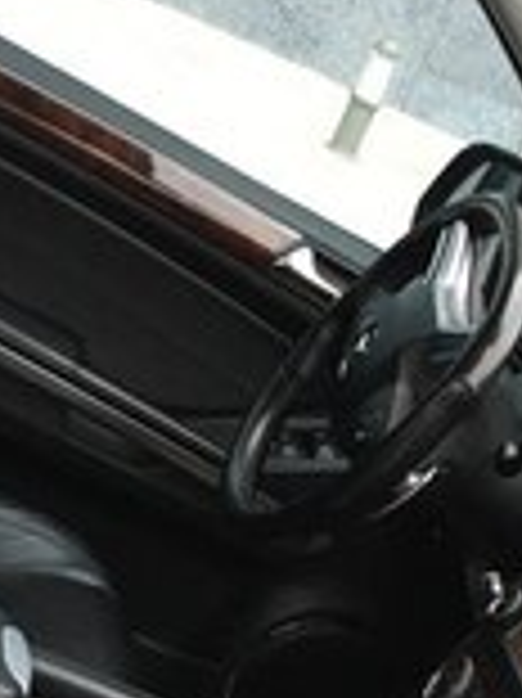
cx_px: 315
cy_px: 838
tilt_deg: -26.5
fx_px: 1872
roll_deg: -26.7
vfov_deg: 19.8
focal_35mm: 93
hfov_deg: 15.9
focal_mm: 4.15
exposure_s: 1/33
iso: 25
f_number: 2.2
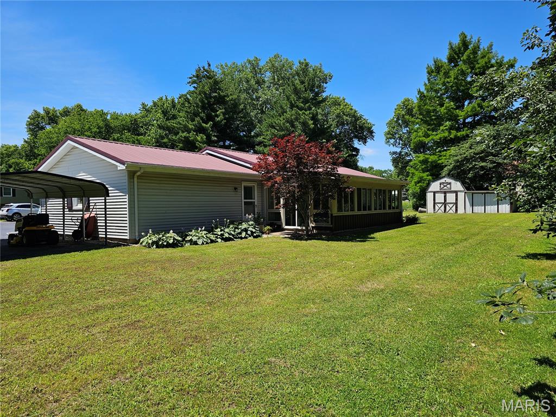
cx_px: 278
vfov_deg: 58.9
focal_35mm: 23
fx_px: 369
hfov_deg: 73.9
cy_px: 208
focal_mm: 6.3
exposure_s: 1/786
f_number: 1.7
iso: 10
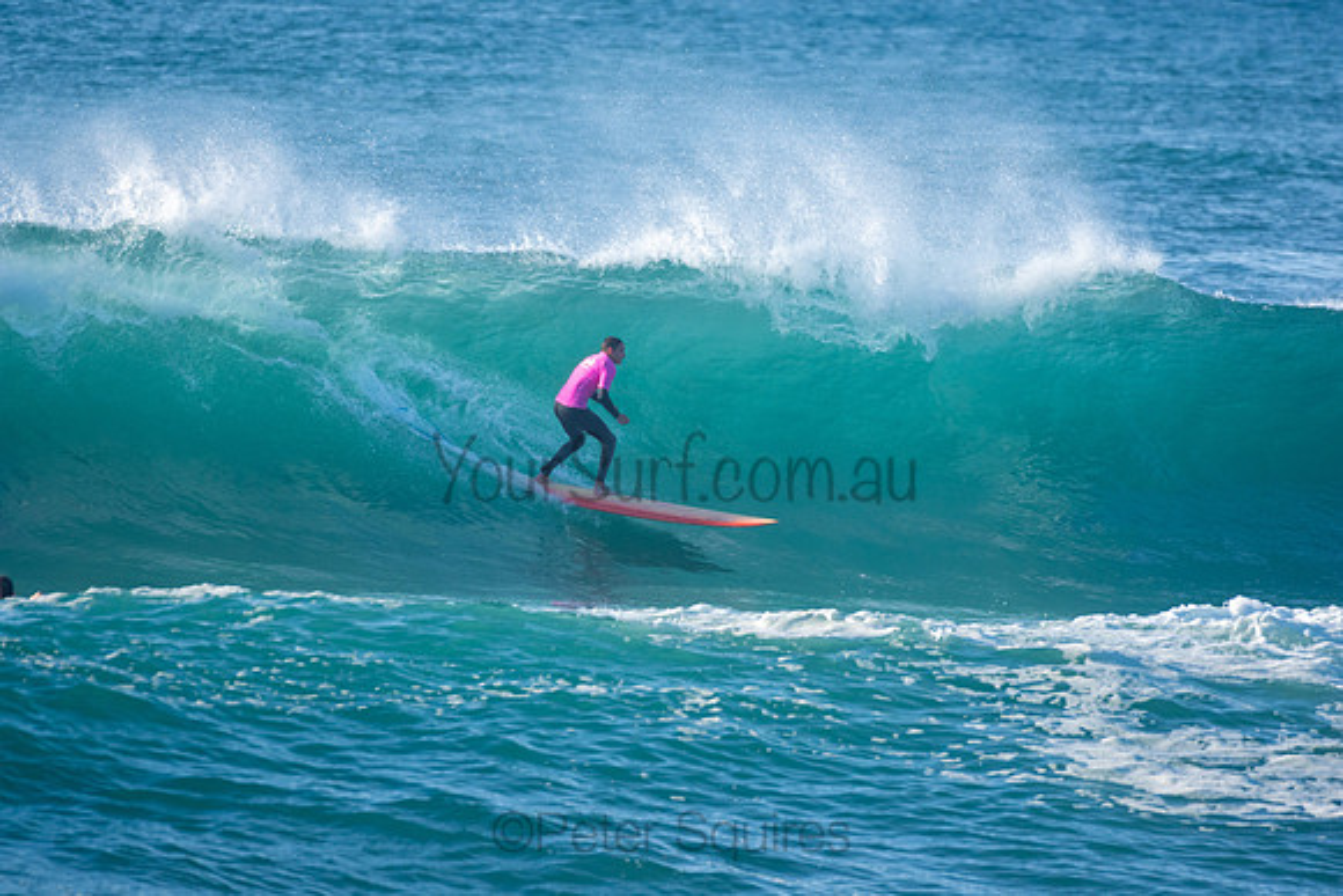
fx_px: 27984
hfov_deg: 2.7
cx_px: 672
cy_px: 448
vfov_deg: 1.8
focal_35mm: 750
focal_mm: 500
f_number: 5.6
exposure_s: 1/1250
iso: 360
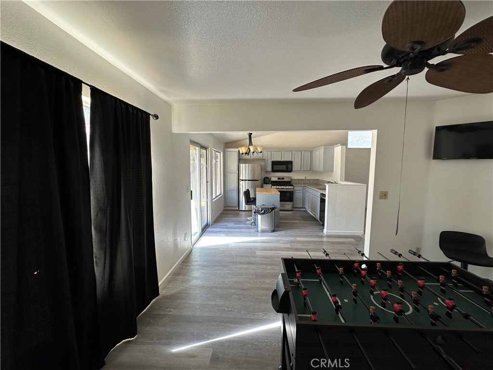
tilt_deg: -6.0
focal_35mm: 14
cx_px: 246
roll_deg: -0.6
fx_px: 199
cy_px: 185
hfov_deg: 102.1
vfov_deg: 85.7
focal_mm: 2.22
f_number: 2.2
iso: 80
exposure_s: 1/120
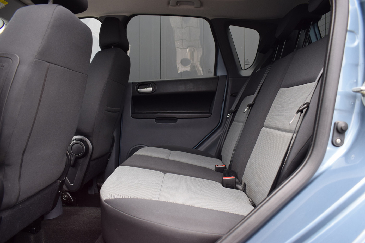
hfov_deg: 67.4
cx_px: 182
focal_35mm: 27
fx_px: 274
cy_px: 122
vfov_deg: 47.9
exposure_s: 1/80
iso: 400
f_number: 4.5
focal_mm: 18
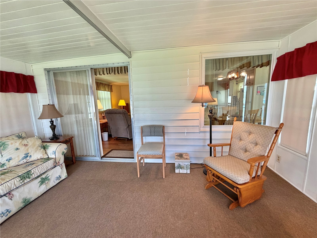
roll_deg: +3.1
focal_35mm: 14
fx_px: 128
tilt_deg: -7.8
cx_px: 158
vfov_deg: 85.7
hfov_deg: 102.1
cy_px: 119
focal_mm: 2.22
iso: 160
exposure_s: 1/120
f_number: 2.2
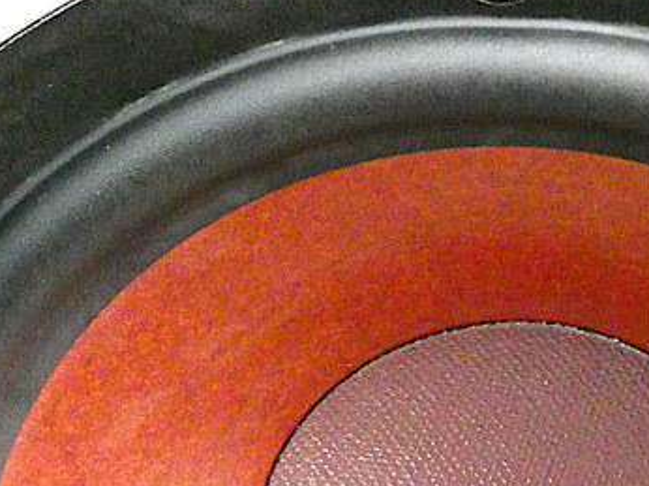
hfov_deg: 3.3
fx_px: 11129
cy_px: 655
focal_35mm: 594
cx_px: 520
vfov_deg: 2.5
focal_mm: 38.4
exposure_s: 1/30
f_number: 5.6
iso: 1600
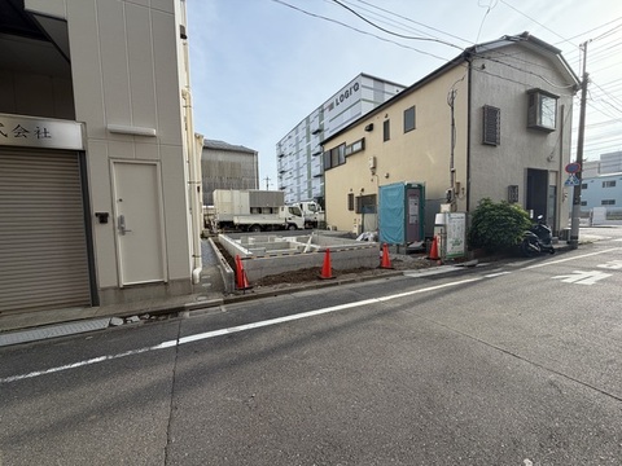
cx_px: 311
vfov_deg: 85.7
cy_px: 233
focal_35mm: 14
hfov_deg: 102.1
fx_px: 252
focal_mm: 2.22
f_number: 2.2
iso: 40
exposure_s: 1/613
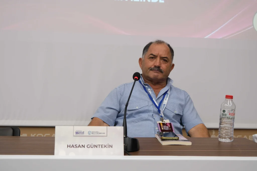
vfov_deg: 26.5
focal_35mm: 51
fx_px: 364
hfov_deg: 38.9
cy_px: 86
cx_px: 128
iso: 640
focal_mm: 34.2
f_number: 4
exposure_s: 1/52
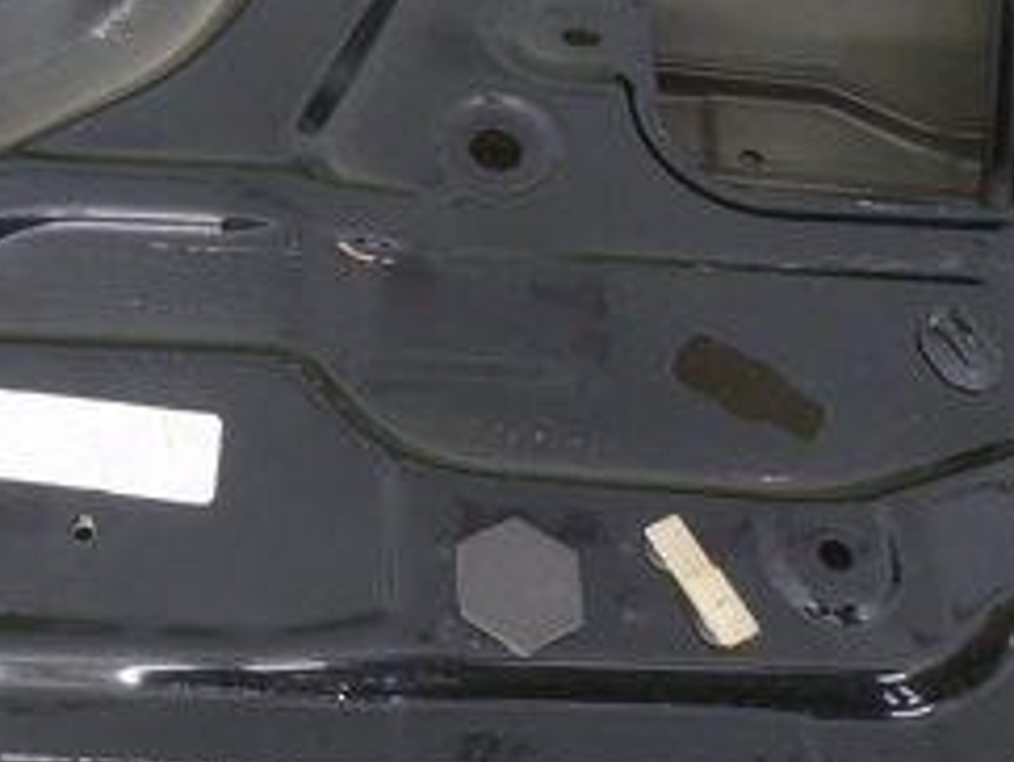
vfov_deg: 19.1
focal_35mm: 74
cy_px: -88
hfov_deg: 25.2
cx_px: 34
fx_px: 2170
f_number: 1.8
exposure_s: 1/24
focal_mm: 5.32
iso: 400
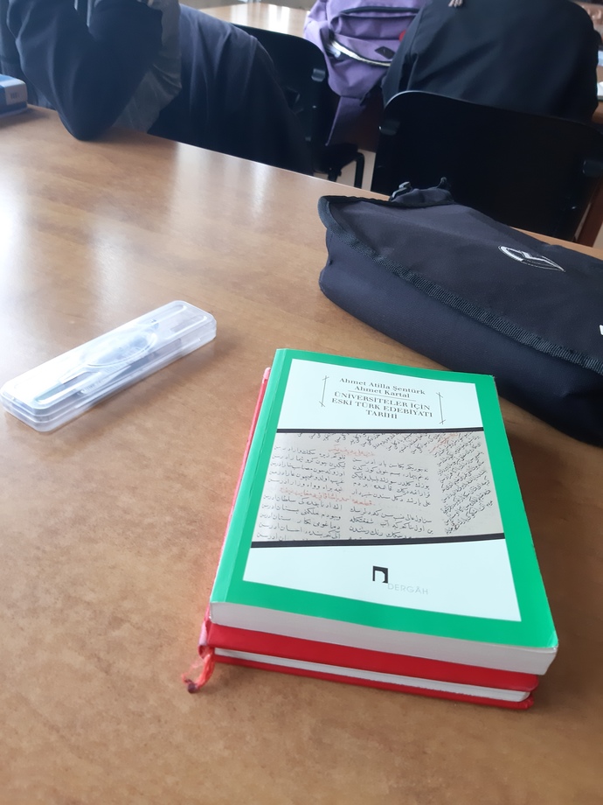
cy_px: 402
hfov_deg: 51.4
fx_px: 627
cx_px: 302
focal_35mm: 27
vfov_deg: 65.3
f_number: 1.7
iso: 160
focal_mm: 3.93
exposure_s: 1/50
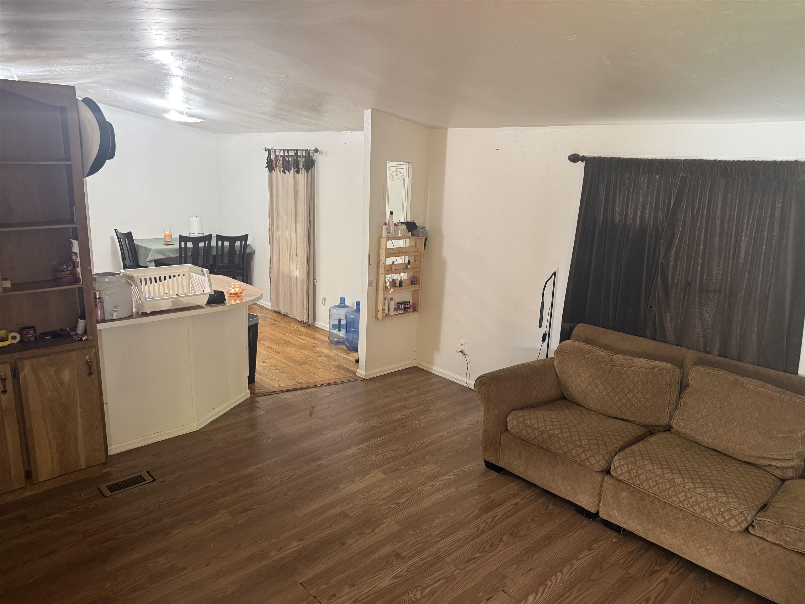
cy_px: 302
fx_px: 558
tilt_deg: -14.0
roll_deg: -2.6
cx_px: 402
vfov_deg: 56.8
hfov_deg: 71.6
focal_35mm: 24
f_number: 1.78
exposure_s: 1/60
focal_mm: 6.76
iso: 400
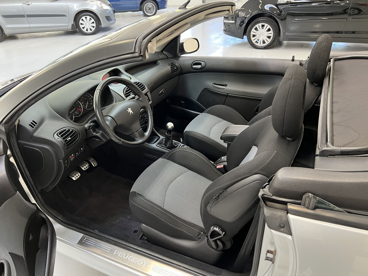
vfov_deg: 53.1
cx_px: 184
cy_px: 138
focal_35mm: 26
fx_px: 276
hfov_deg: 67.3
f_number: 1.5
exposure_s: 1/50
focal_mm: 5.7
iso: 200
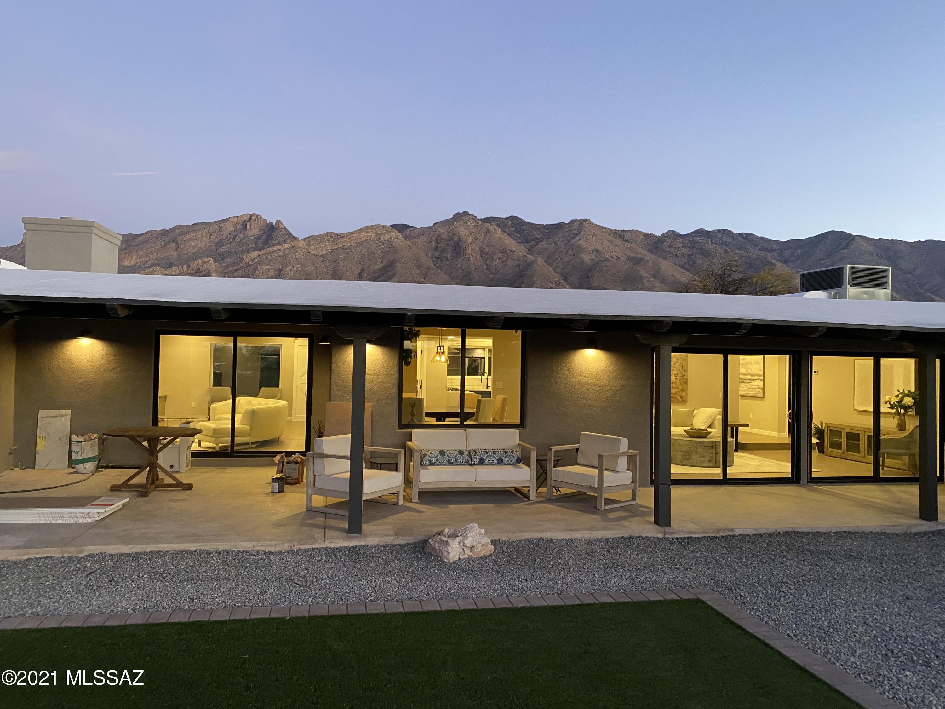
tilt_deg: +1.3
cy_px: 354
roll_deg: -1.1
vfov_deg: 53.1
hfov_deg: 67.3
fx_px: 710
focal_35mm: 26
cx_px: 472
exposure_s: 1/60
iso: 320
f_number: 1.8
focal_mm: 4.25
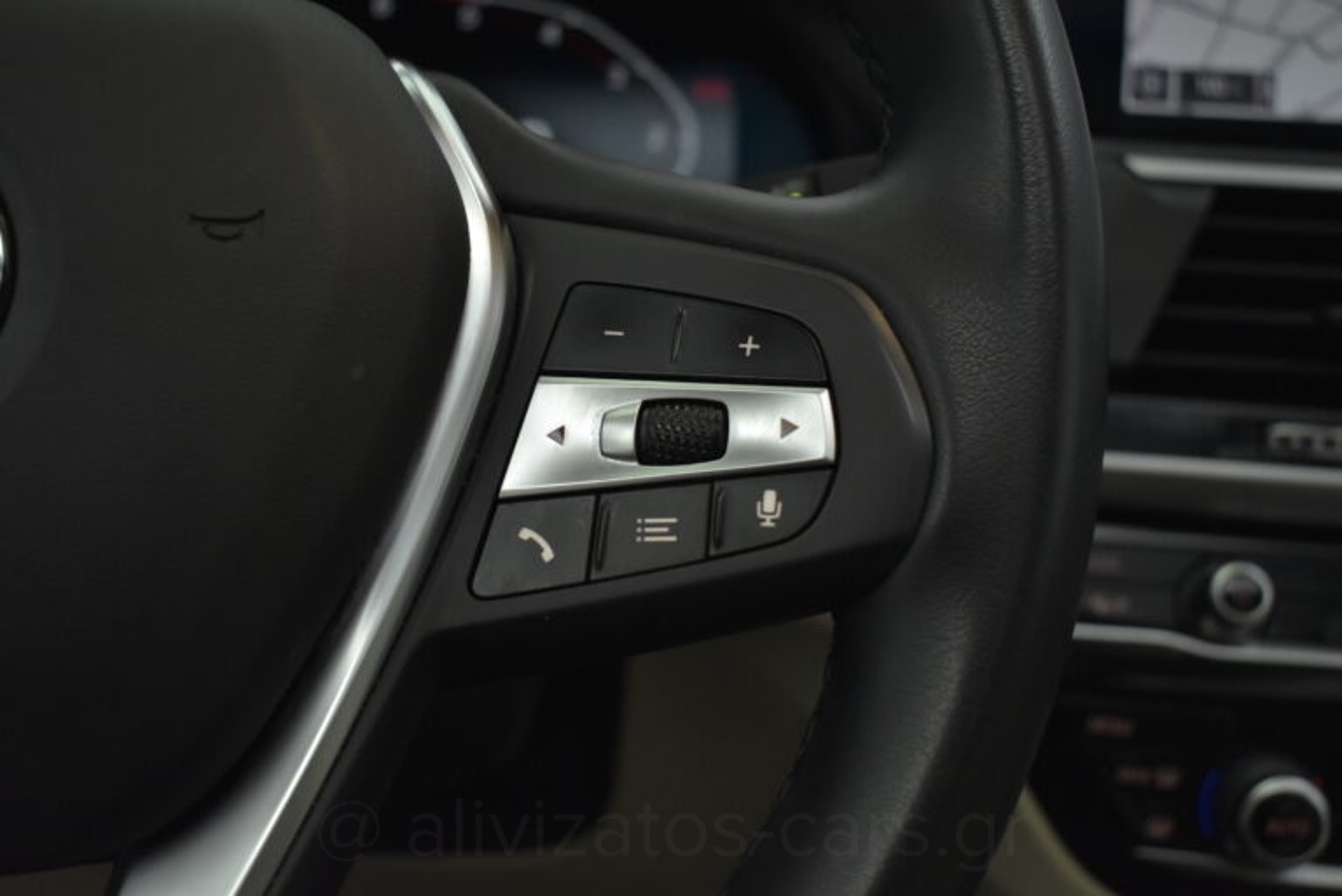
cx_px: 671
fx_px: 1678
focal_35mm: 45
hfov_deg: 43.6
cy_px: 448
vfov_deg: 29.9
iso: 1600
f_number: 4.2
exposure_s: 1/200
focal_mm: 30
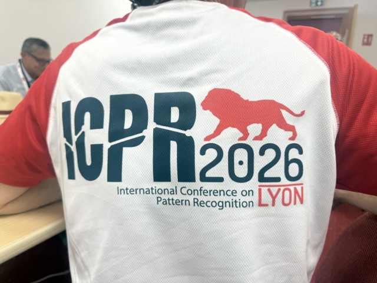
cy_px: 142
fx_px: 261
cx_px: 188
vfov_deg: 56.8
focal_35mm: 24
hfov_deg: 71.6
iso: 80
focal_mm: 6.76
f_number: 1.78
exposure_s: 1/100
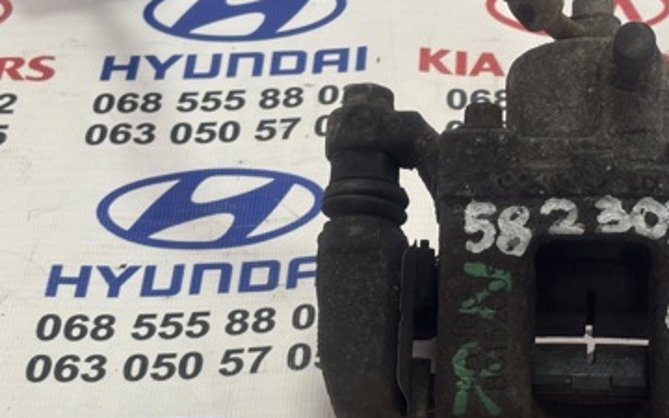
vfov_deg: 13.3
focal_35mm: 98
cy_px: 257
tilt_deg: -45.4
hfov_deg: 21.0
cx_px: 504
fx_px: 1787
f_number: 1.6
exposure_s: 1/60
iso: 50
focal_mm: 5.96
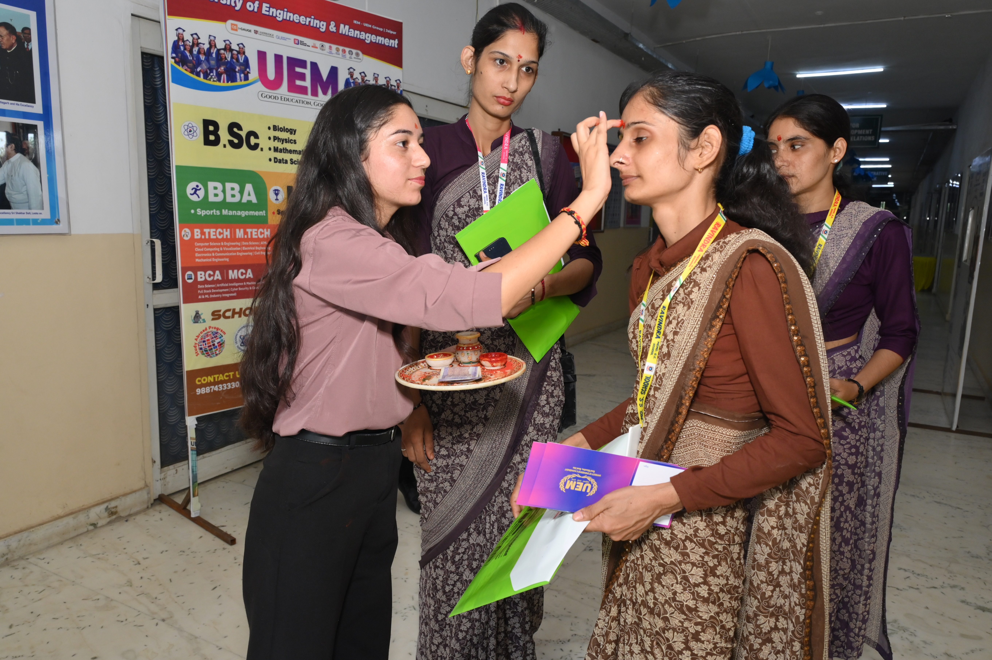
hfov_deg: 68.4
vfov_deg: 48.7
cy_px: 330
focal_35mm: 26
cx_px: 496
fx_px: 730
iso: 1000
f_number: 7.1
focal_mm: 26.5
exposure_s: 1/160
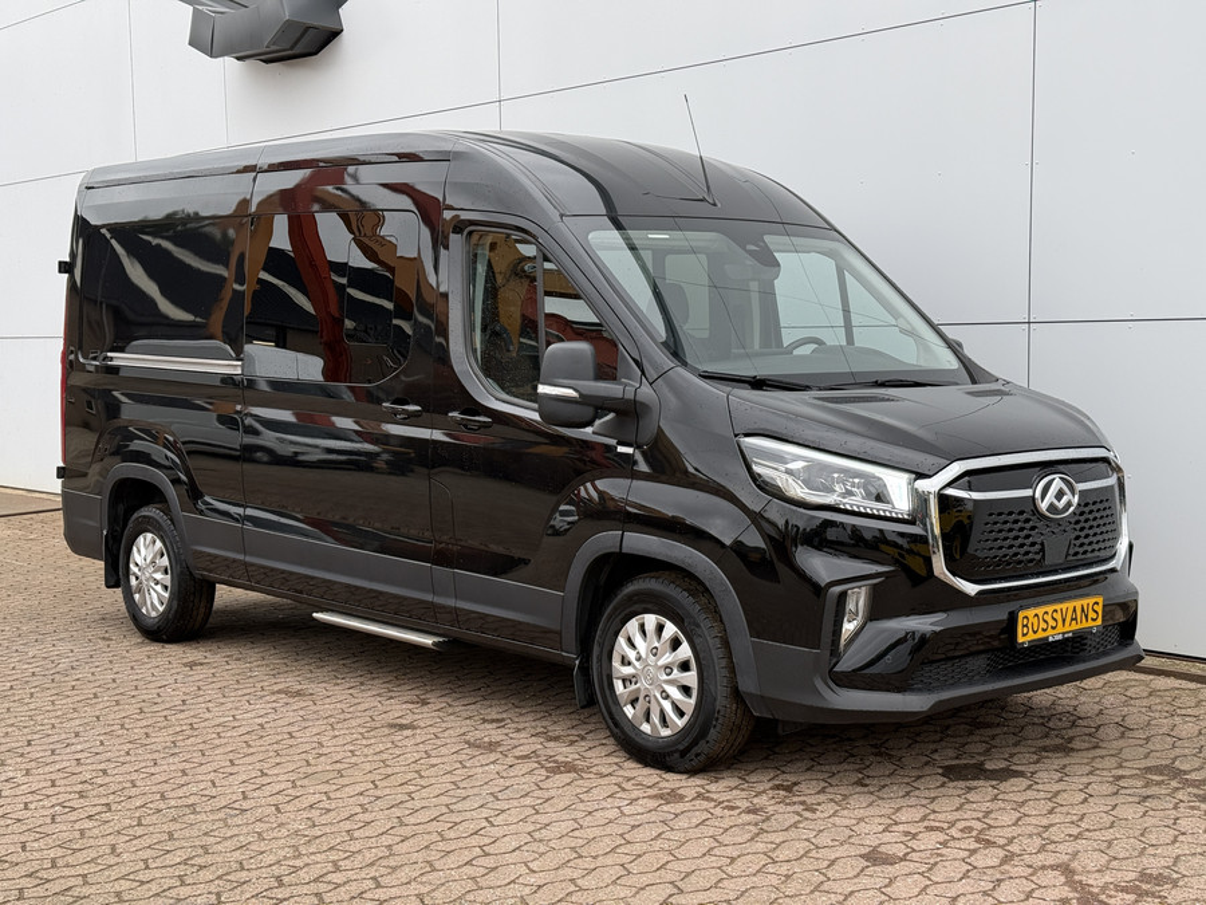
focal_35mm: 48
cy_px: 452
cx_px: 603
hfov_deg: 39.7
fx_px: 1672
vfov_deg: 30.3
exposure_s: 1/337
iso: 64
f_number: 1.78
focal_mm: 6.76
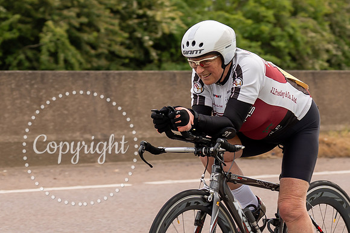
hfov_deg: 8.3
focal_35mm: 248
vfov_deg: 5.5
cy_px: 93
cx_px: 174
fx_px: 2411
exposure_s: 1/800
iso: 125
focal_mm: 70
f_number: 4
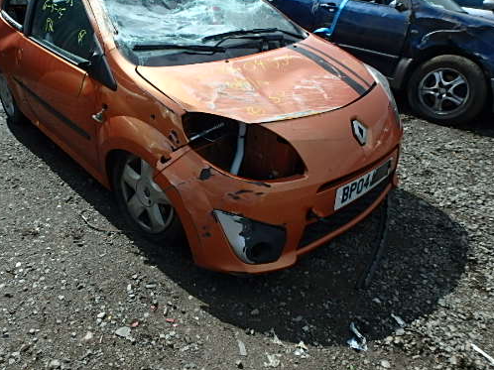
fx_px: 385
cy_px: 136
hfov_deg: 64.7
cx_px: 197
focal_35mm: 27
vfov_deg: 50.7
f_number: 3.5
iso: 125
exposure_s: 1/1250
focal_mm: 3.7
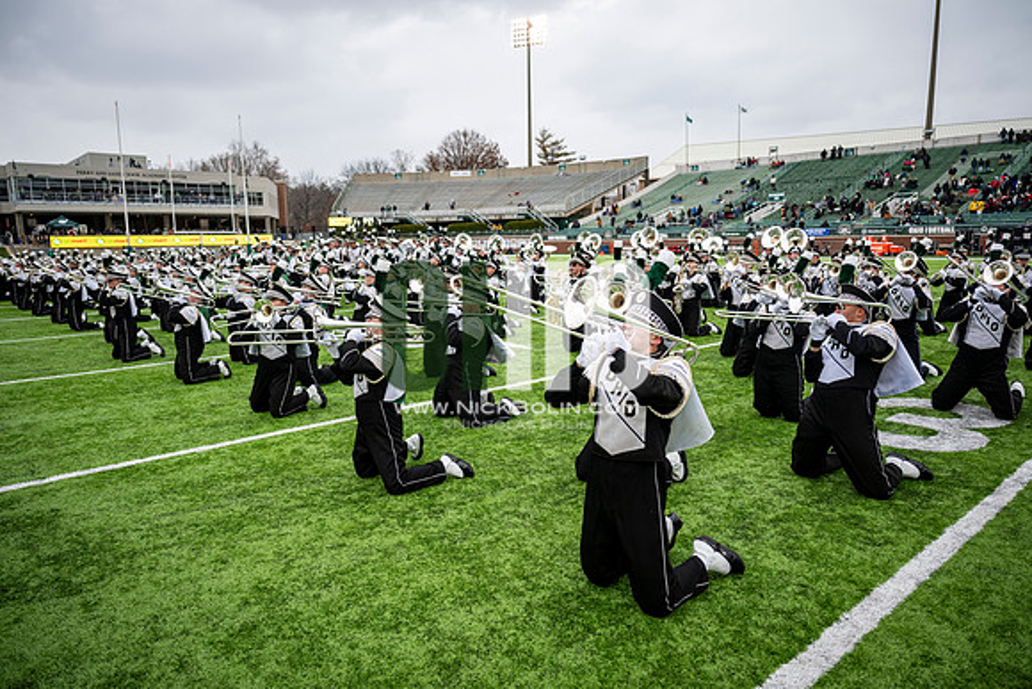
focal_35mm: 24
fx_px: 688
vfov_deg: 53.2
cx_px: 516
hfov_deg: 73.7
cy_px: 344
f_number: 2.8
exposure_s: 1/500
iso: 100
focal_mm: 24
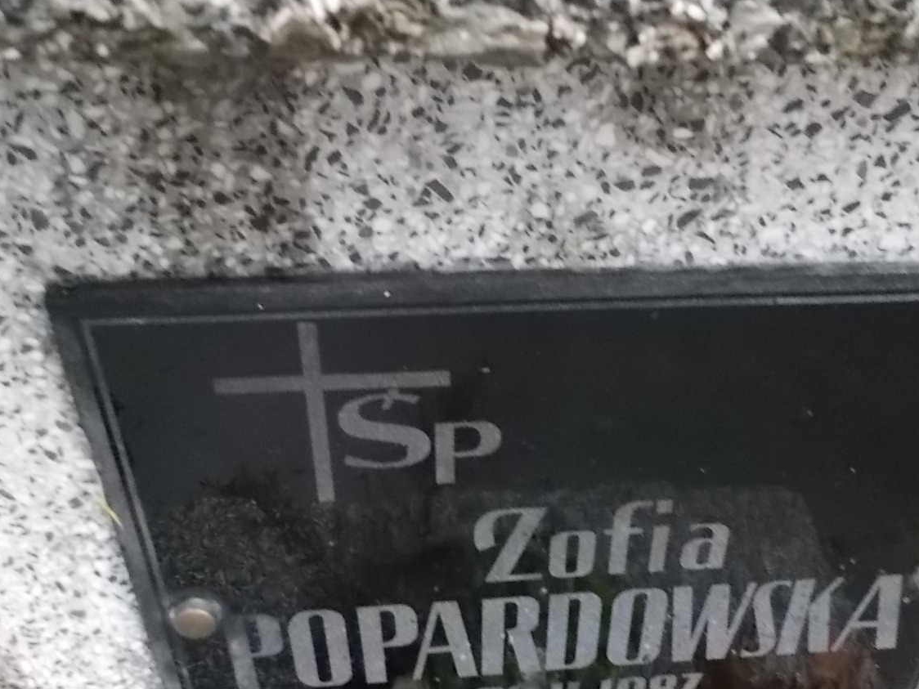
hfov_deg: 50.0
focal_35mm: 37
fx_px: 982
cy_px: 454
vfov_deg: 38.3
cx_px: 521
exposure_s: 1/50
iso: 400
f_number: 3.2
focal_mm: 4.6
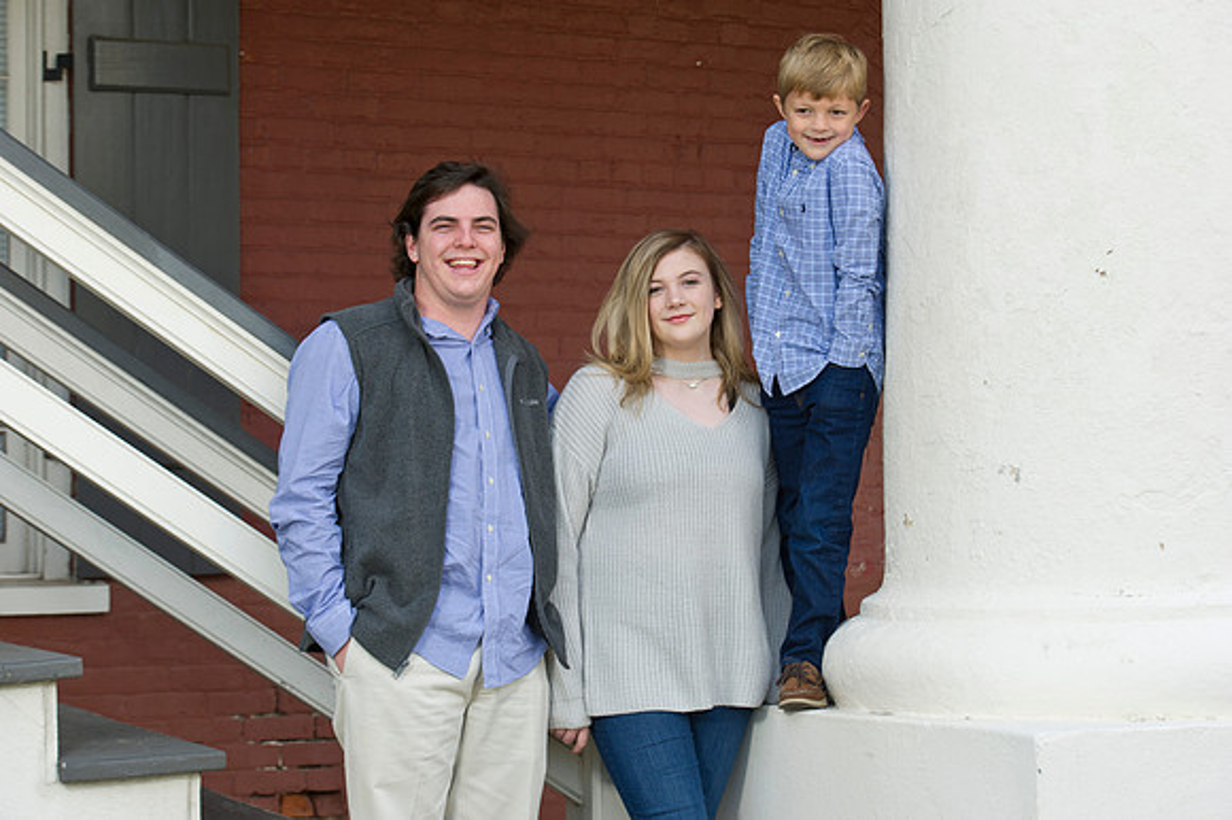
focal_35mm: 85
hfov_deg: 23.9
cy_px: 410
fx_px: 2907
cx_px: 616
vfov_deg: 16.1
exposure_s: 1/100
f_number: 6.3
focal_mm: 85
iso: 160
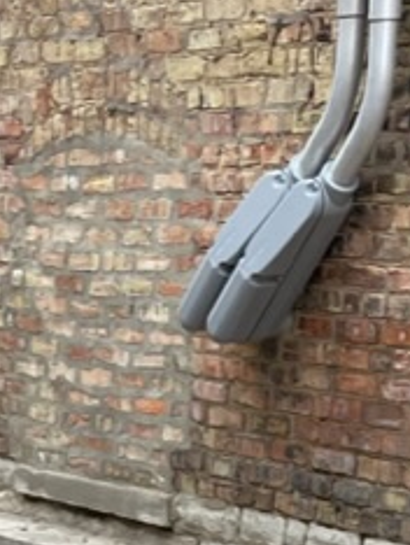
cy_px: 1388
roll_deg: +4.0
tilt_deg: -27.9
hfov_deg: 10.1
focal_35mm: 142
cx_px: -228
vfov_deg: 11.2
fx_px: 2238
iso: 32
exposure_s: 1/609
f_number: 1.6
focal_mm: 4.2
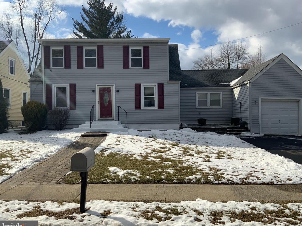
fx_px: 262
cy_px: 116
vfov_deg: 46.8
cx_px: 156
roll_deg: +0.4
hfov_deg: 60.0
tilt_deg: +0.1
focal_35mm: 30
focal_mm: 3
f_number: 1.8
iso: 20
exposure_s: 1/3534
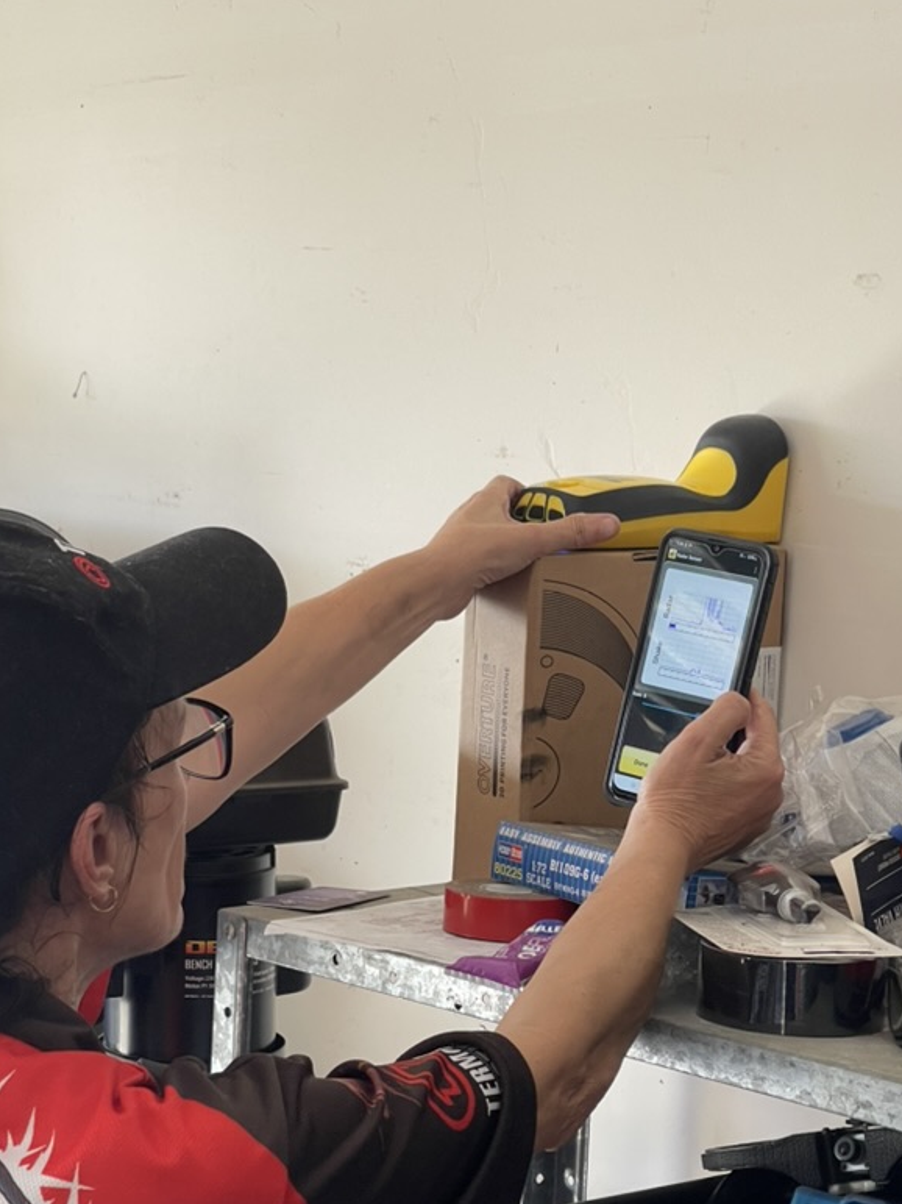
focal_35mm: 85
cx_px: 371
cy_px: 782
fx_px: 2954
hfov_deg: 17.3
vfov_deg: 22.9
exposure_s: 1/99
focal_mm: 7.5
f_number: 2.2
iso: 80
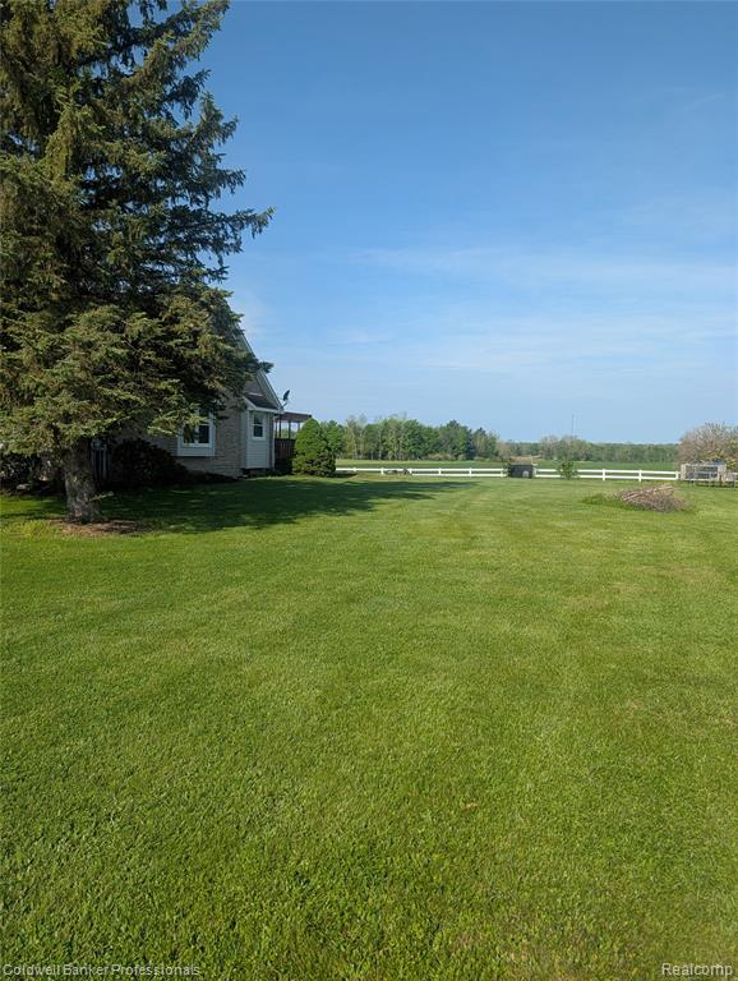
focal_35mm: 24
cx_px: 369
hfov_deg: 56.9
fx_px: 681
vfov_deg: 71.5
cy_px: 490
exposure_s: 1/929
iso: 22
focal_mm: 6.9
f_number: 1.68
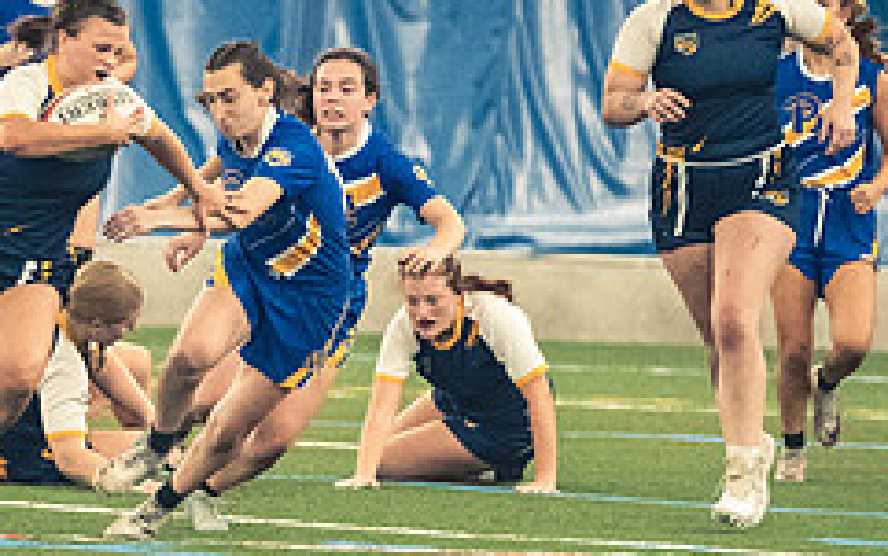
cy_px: 460
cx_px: 177
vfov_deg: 1.9
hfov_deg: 3.1
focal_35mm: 679
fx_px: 16444
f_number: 2.8
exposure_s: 1/500
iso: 12800
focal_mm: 185
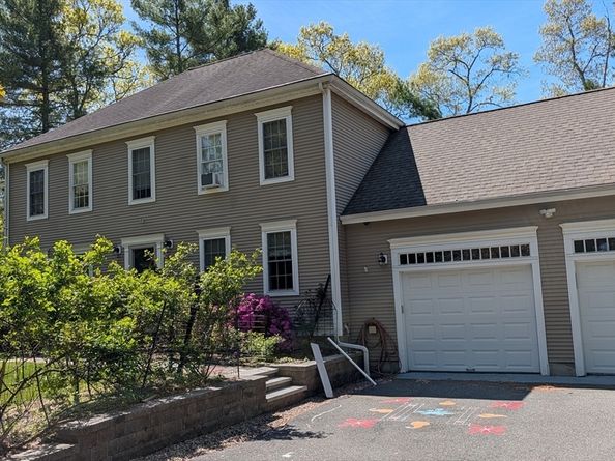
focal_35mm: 24
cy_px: 230
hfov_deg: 71.6
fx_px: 426
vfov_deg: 56.8
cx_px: 308
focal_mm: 6.9
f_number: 1.68
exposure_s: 1/6579
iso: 29
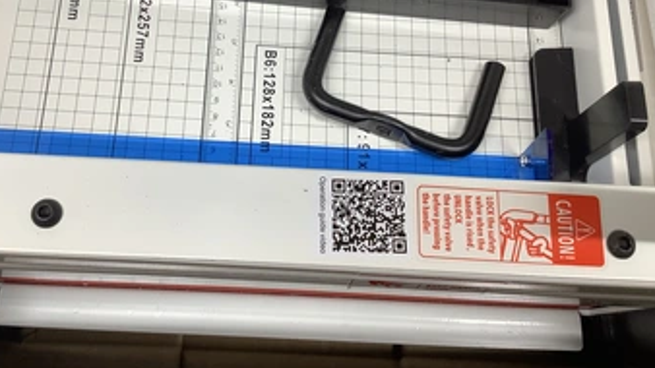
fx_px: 695
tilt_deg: -69.1
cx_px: 283
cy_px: 118
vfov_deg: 29.5
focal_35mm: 40
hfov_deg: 50.3
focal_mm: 3.3
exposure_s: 1/120
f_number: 2.4
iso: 80
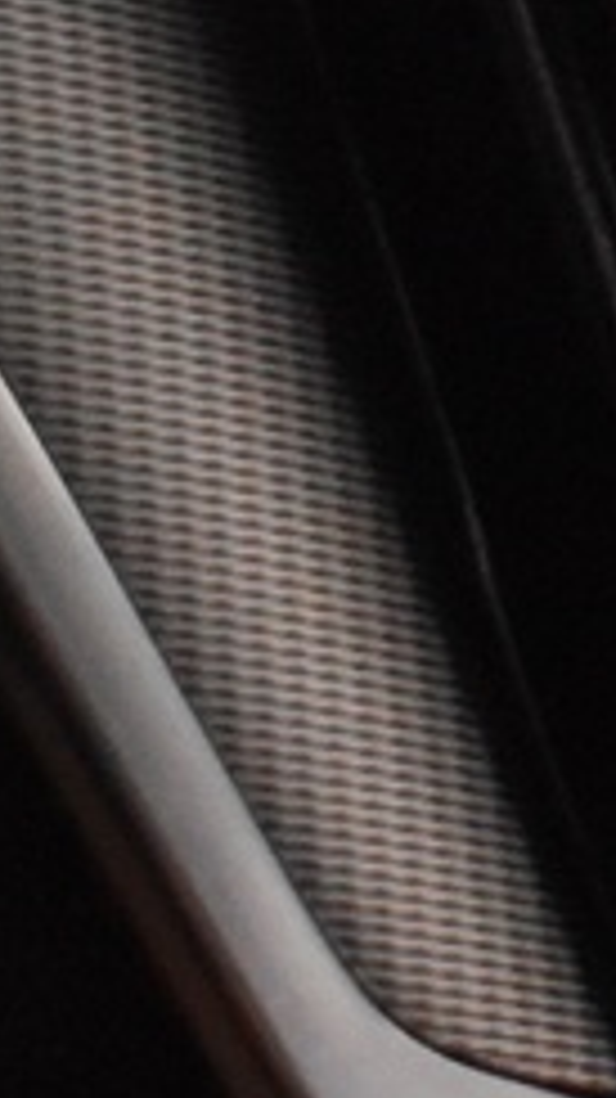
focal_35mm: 313
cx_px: 2909
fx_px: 9101
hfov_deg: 3.6
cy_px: -562
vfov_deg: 6.8
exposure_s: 1/40
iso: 3200
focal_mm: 30
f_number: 4.2
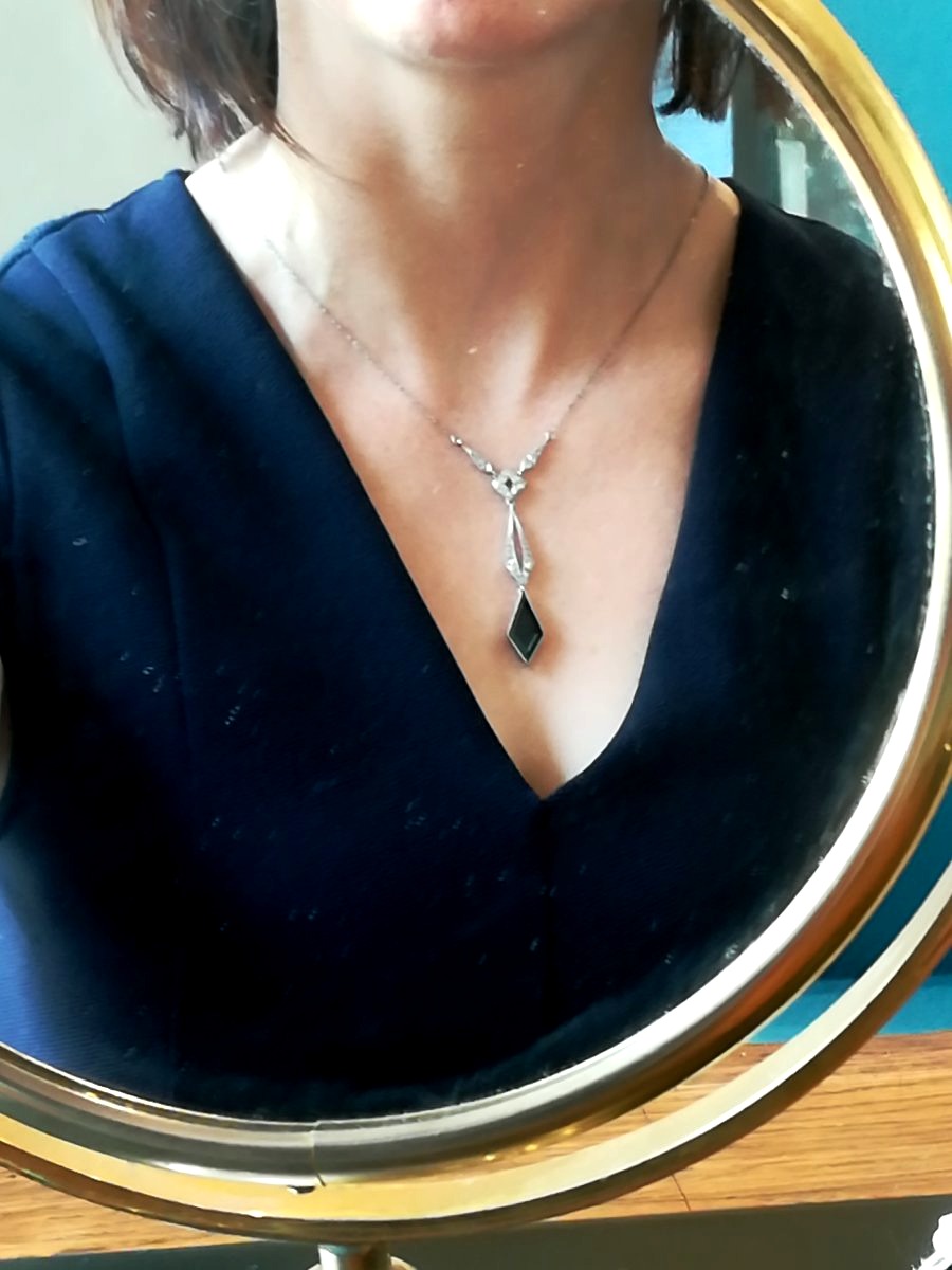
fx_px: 3594
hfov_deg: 15.1
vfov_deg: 20.0
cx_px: 476
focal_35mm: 98
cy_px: 635
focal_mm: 3.83
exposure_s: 1/33.3
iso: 200
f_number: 2.2
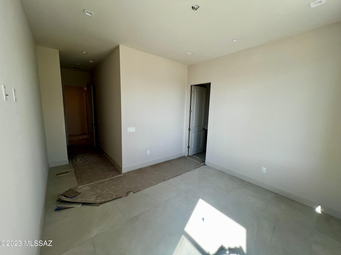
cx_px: 170
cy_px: 128
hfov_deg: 106.2
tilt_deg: -8.2
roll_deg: -1.4
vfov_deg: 89.9
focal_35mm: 13
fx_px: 128
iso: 32
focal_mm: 1.57
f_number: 1.8
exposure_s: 1/99
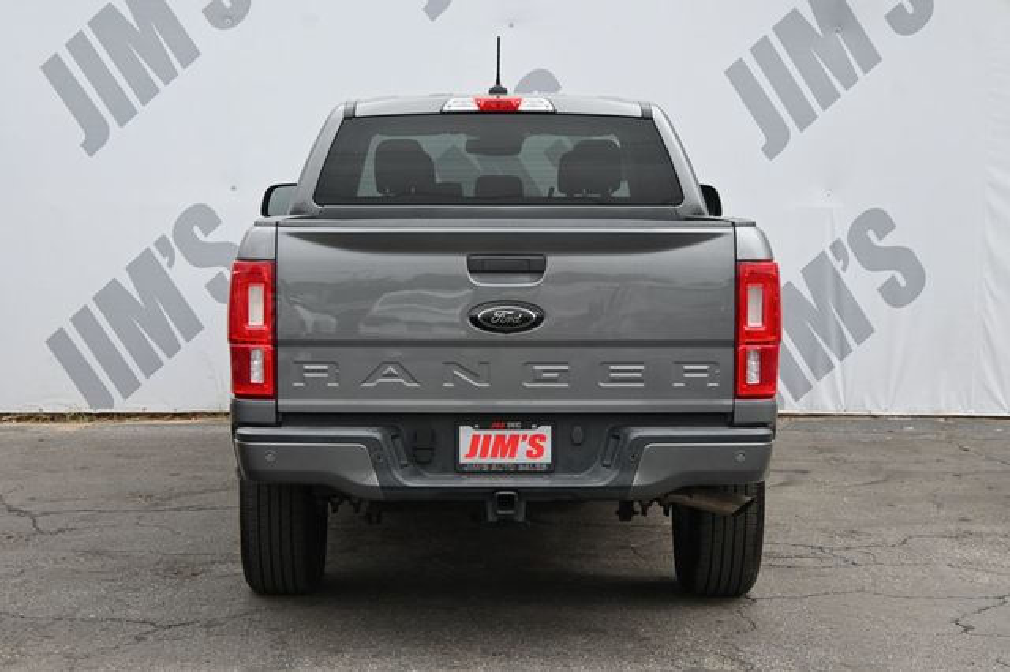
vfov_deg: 18.9
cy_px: 336
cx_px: 505
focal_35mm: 72
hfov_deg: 28.1
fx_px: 2019
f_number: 6
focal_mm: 48
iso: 360
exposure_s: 1/250
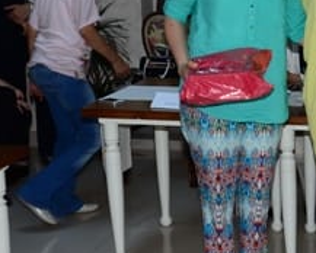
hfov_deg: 17.4
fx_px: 968
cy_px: 113
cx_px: 409
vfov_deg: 14.9
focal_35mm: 103
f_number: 5.6
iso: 400
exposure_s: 1/60
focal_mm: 25
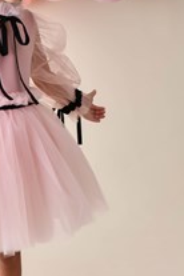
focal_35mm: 99
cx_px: -32
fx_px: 759
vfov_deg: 20.4
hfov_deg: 13.5
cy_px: 51
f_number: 2
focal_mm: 35
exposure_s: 1/320
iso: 100
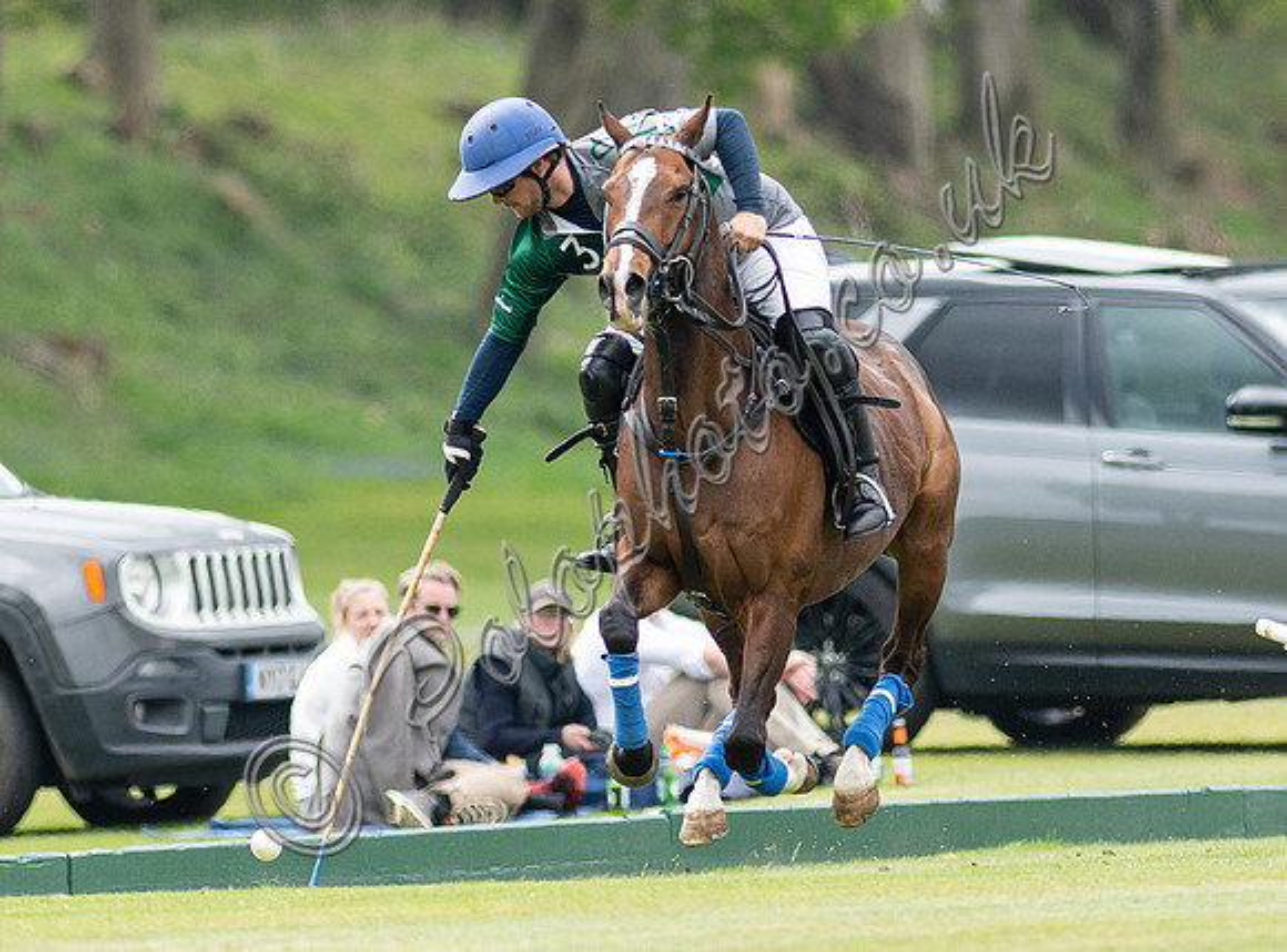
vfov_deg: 1.3
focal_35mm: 1146
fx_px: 42404
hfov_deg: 1.7
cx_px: 745
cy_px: 243
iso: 250
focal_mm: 300
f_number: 2.8
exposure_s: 1/1250
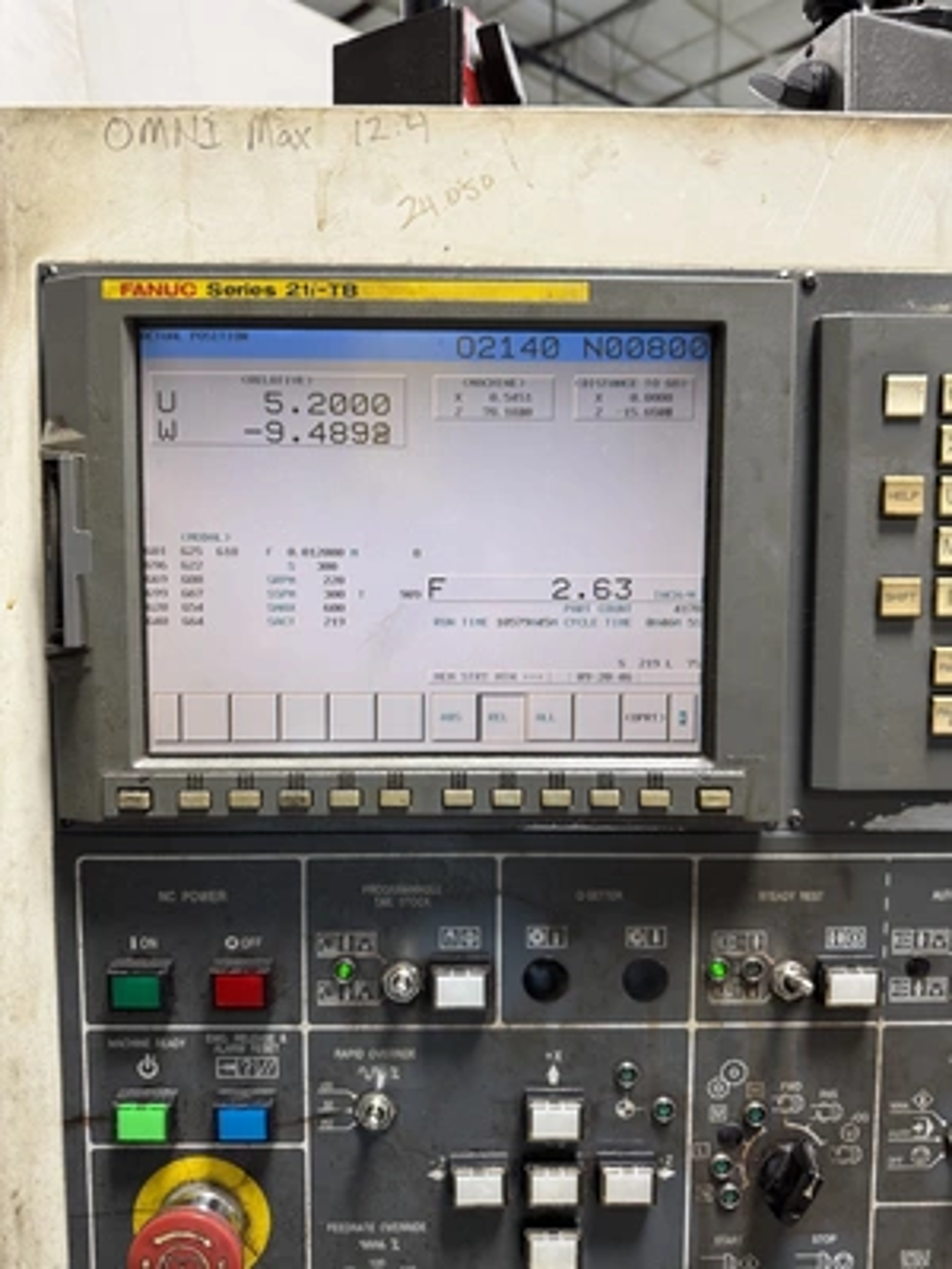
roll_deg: -0.7
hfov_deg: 56.8
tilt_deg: -3.9
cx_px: 476
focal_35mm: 24
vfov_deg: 71.6
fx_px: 880
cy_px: 634
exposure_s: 1/60
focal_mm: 6.76
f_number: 1.78
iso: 125
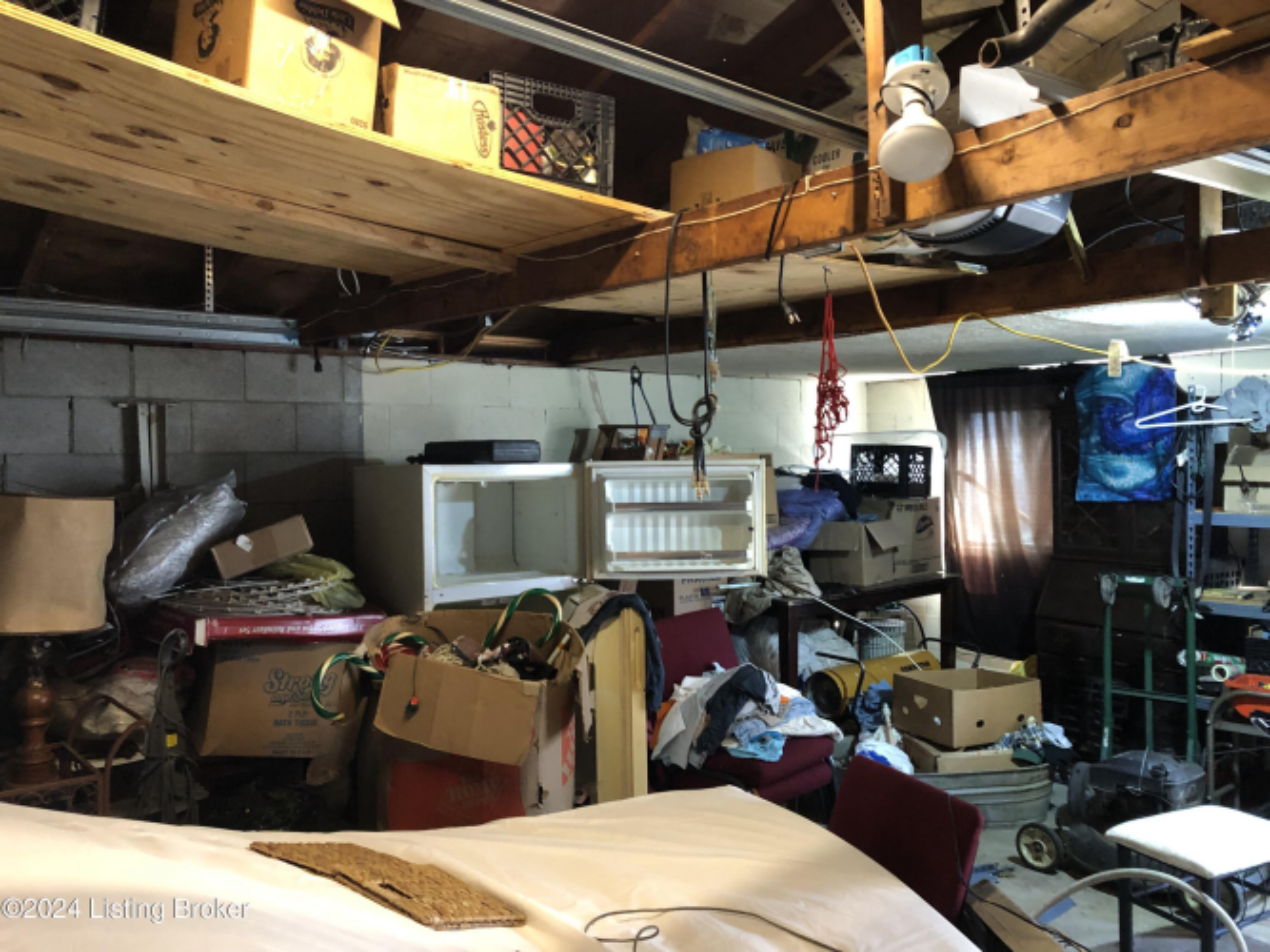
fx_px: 1027
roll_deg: +0.7
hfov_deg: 63.5
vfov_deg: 49.7
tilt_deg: +0.2
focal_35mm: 28
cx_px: 635
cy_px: 476
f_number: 1.8
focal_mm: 3.99
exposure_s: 1/11
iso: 100
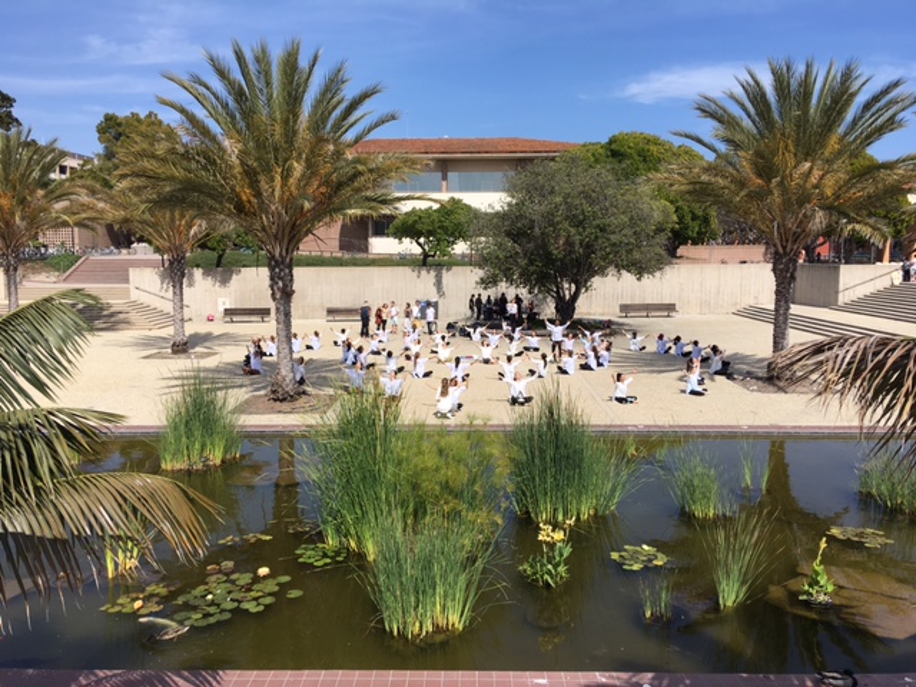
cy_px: 344
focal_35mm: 29
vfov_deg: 48.2
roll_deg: -0.4
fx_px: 767
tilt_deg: -4.9
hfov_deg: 61.7
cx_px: 458
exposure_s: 1/1876
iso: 25
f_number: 2.2
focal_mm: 4.15
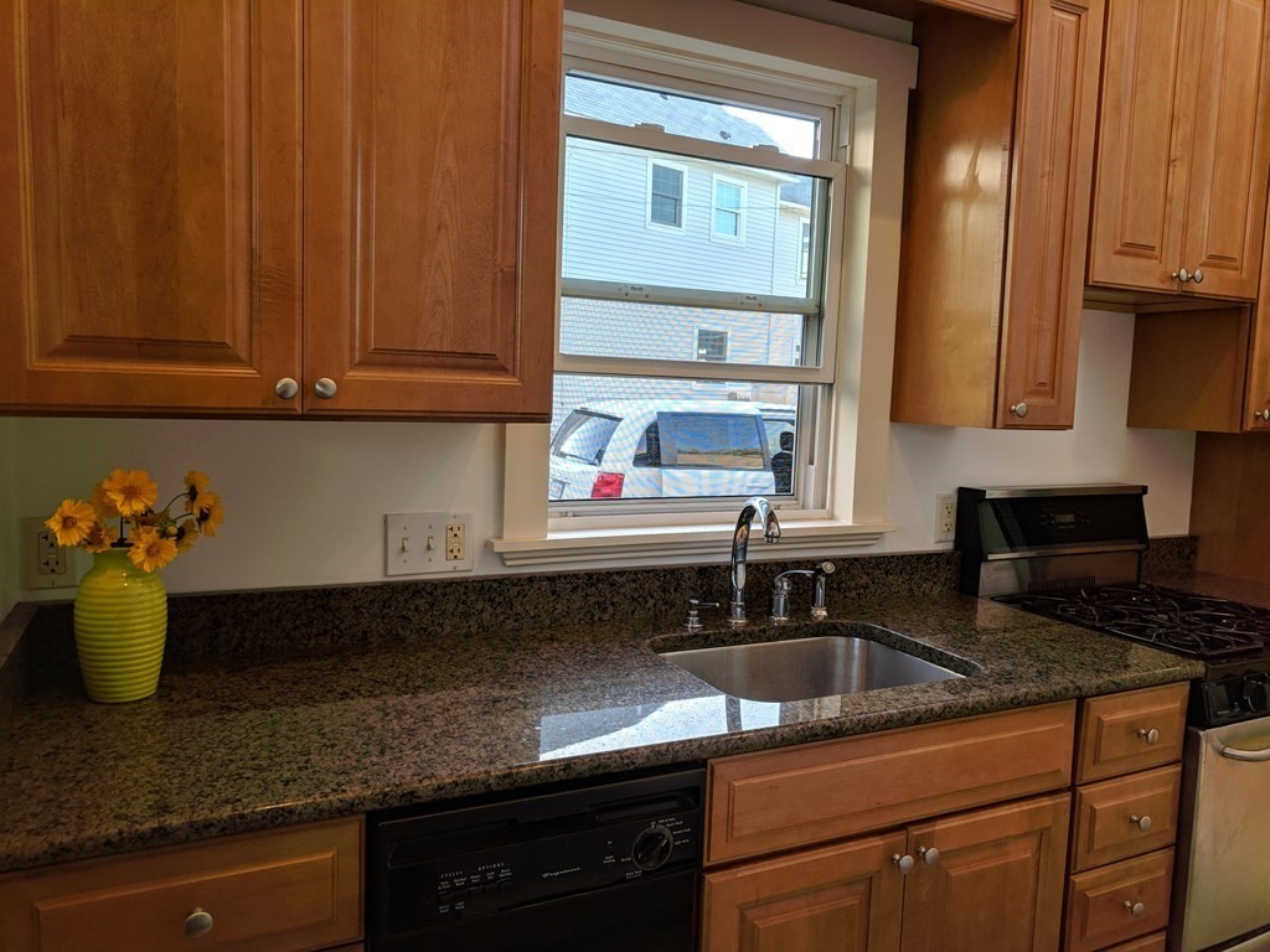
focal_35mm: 26
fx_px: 954
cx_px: 635
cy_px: 476
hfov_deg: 67.3
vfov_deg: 53.1
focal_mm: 4.67
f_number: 2
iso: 59
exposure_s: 1/120
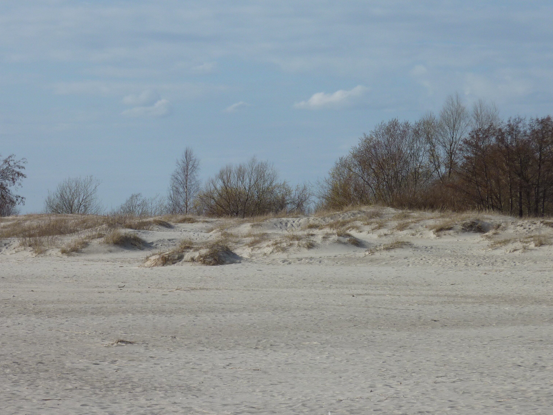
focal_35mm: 176
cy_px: 228
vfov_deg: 8.4
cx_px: 230
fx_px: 2812
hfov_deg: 11.2
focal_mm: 24.1
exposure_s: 1/800
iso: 80
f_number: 5.6
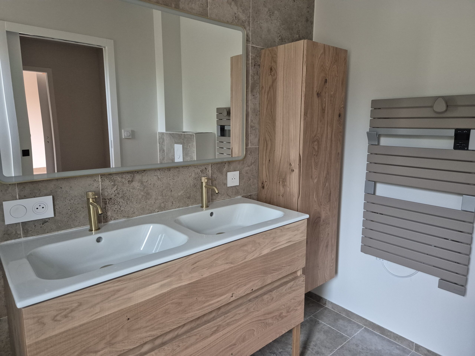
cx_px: 238
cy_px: 178
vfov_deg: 58.9
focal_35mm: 23
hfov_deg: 73.9
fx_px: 316
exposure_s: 1/100
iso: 1000
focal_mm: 5.4
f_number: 1.8
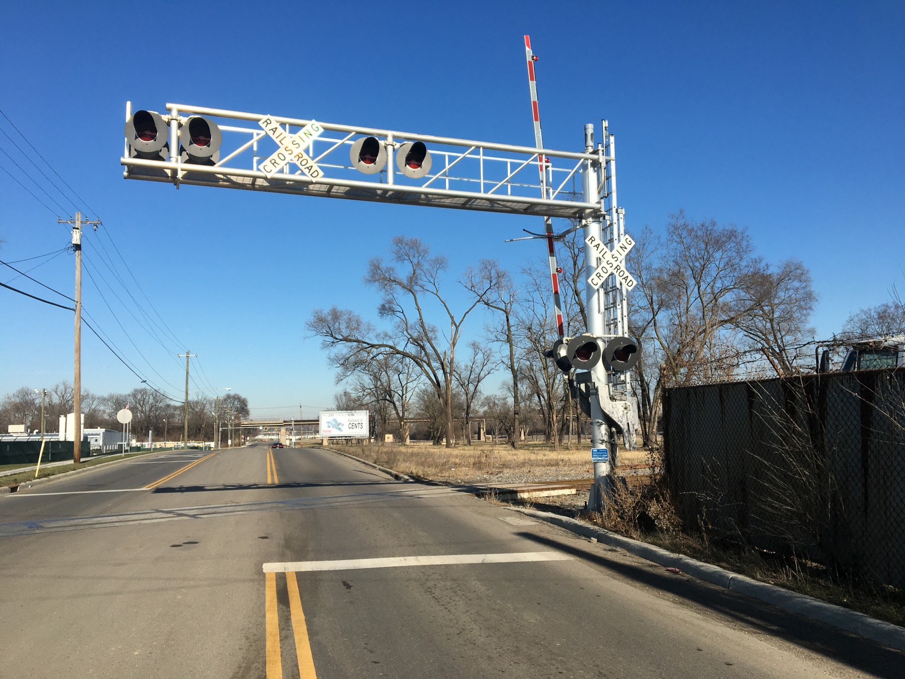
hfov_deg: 61.7
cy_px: 340
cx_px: 452
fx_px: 758
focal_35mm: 29
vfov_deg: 48.2
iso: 25
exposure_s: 1/2481
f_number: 2.2
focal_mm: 4.15
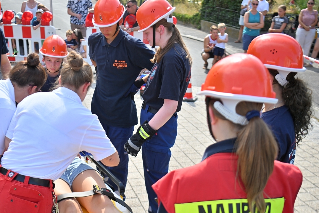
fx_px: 443
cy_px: 130
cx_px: 132
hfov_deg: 39.5
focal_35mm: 50
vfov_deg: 26.9
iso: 64
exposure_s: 1/640
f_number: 4
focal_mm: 36
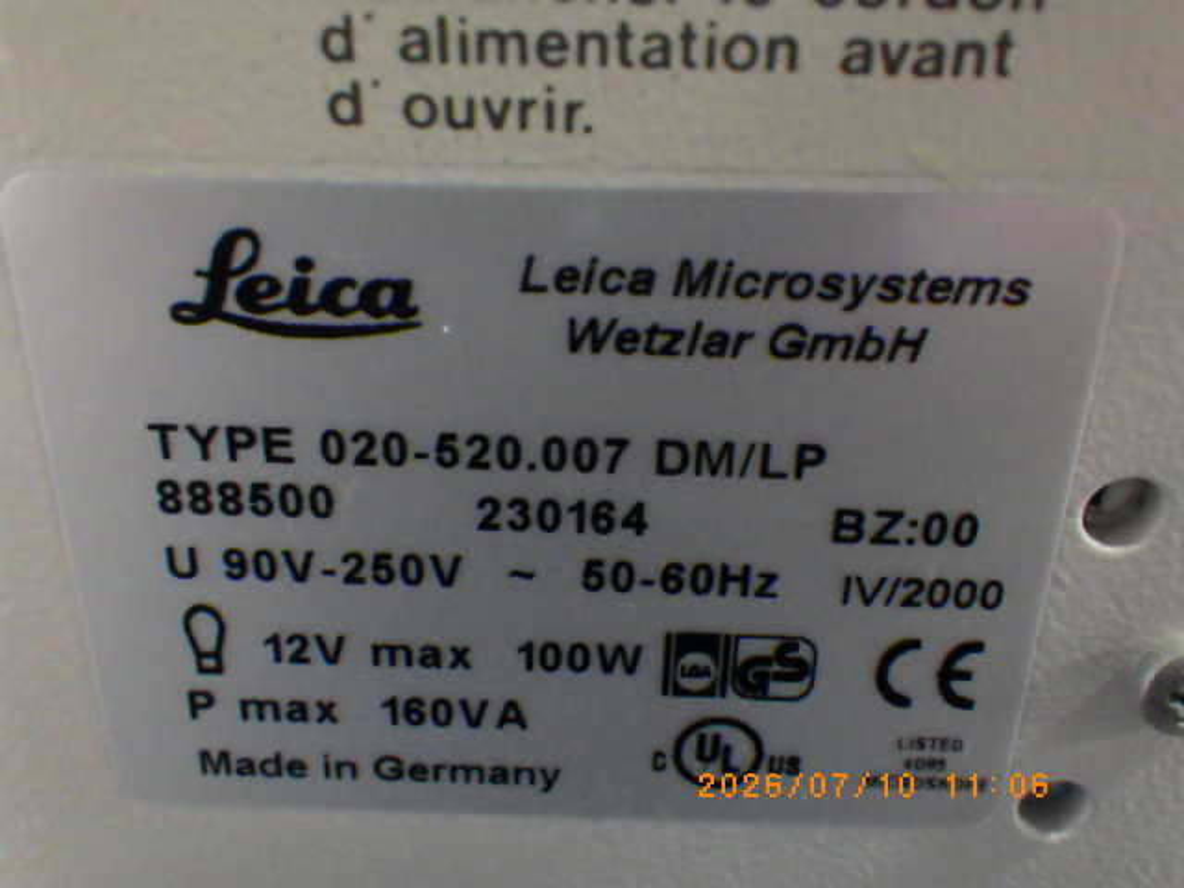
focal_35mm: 34
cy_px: 444
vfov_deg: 41.8
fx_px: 1163
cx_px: 592
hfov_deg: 54.0
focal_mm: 6.1
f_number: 3.8
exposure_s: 1/15
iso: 1600
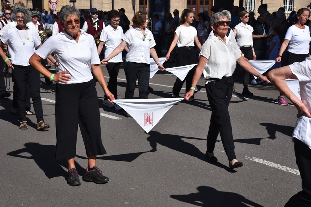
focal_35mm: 66
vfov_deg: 20.6
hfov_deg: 30.5
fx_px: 570
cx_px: 156
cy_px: 104
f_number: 10
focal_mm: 66
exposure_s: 1/400
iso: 200
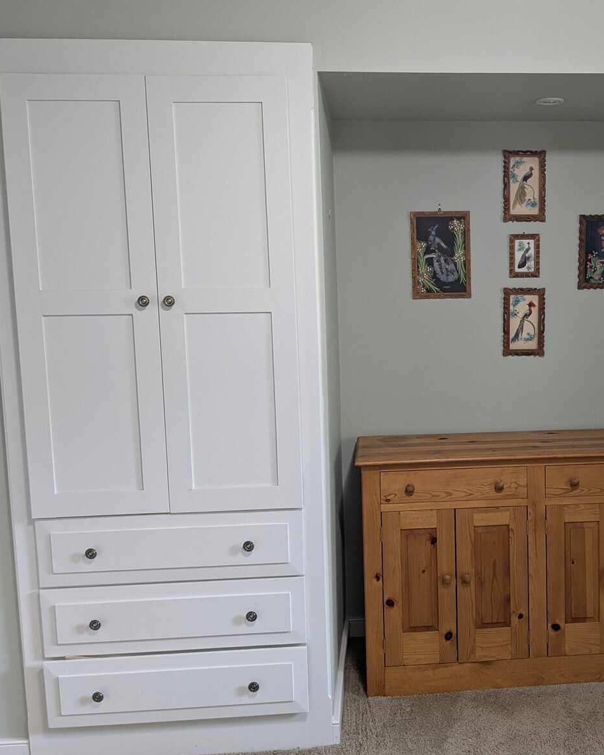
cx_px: 460
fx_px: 804
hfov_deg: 39.9
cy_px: 370
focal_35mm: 36
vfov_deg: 50.3
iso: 91
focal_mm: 4.38
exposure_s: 1/24
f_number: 1.73
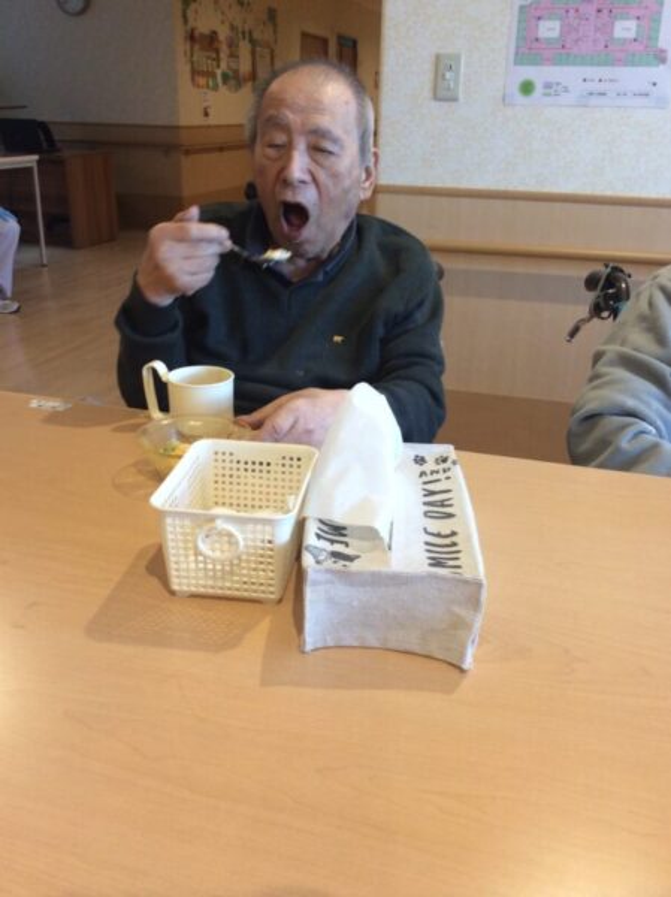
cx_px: 336
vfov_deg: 56.9
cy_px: 448
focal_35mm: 32
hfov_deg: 44.1
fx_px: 828
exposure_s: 1/24
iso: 50
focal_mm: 3.3
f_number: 2.4
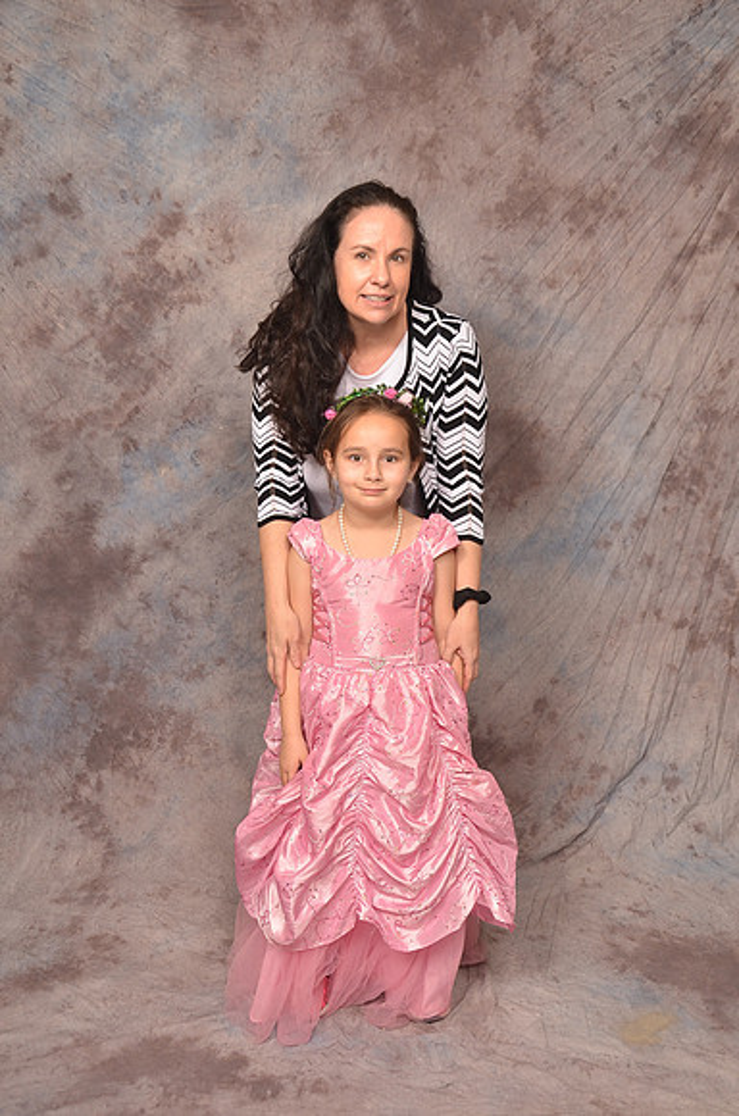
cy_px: 558
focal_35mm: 39
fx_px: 1207
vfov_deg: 49.6
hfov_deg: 34.1
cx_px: 370
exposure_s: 1/60
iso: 200
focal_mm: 26
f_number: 5.6
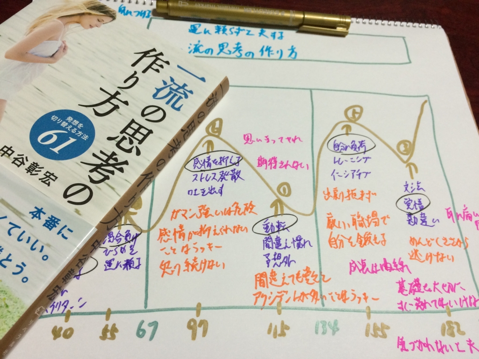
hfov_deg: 61.7
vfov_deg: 48.2
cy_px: 180
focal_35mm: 29
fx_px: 401
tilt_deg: -59.2
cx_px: 240
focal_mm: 4.15
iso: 125
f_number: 2.2
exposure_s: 1/30
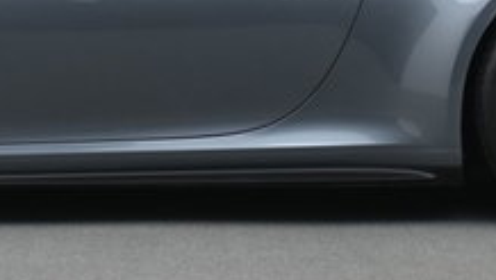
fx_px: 2000
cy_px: -127
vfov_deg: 7.9
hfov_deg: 14.1
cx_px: 192
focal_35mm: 152
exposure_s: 1/40
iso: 560
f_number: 4.5
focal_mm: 27.5
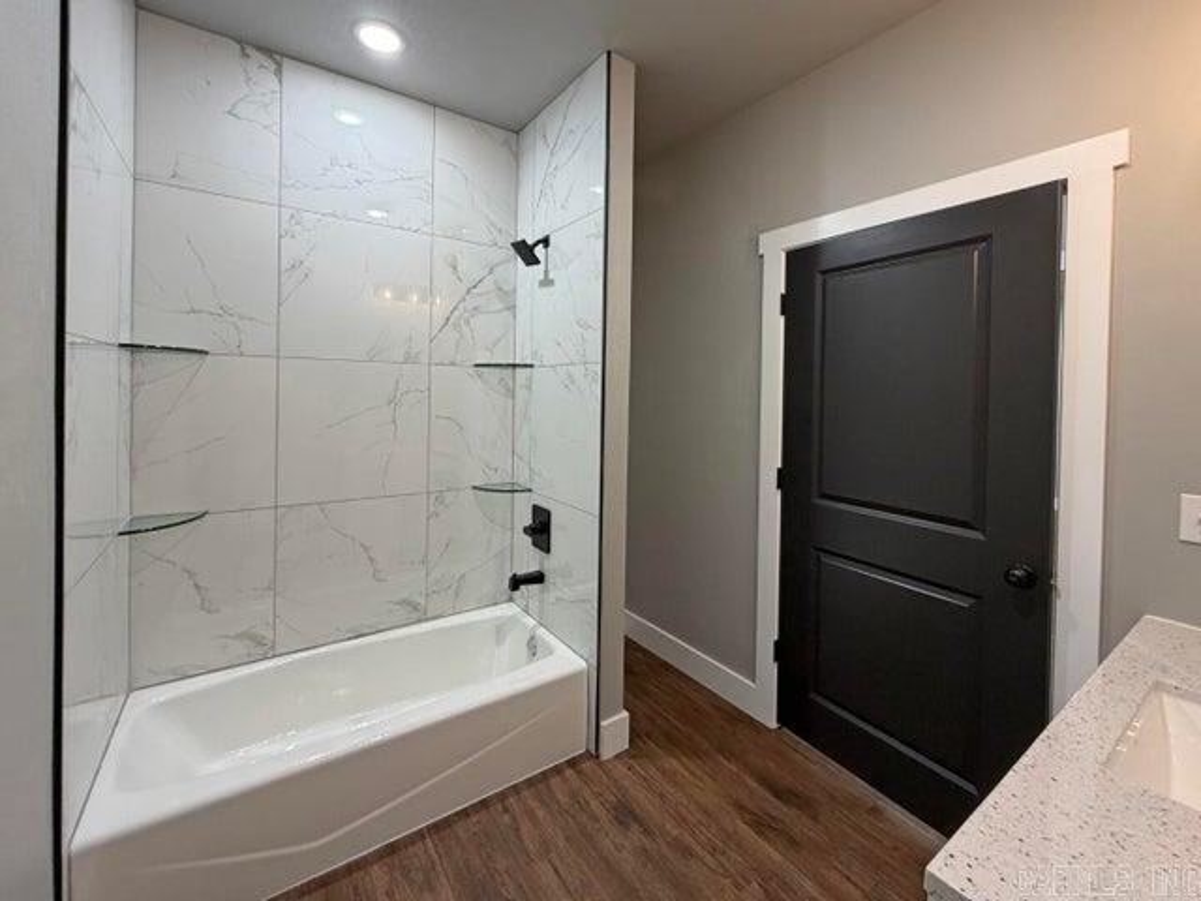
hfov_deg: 102.1
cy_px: 450
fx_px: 486
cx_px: 600
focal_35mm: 14
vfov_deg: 85.7
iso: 200
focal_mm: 2.22
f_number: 2.2
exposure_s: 1/60
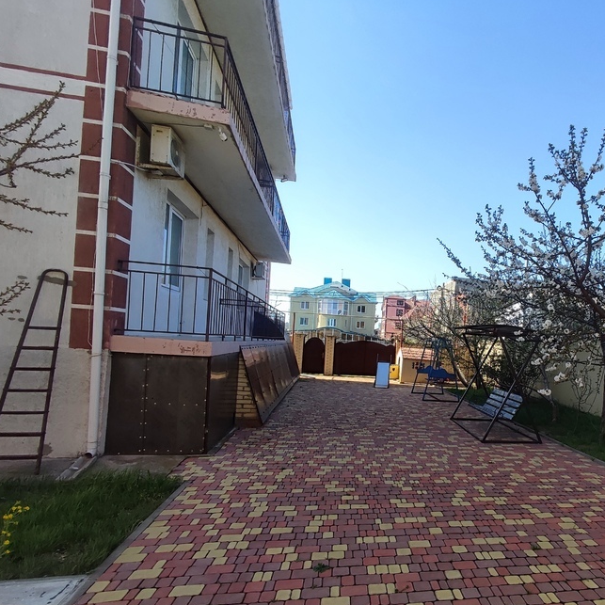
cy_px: 345
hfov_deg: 65.9
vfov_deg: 69.3
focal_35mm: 22
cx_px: 444
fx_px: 435
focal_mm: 1.65
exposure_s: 1/689
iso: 50
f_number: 2.2
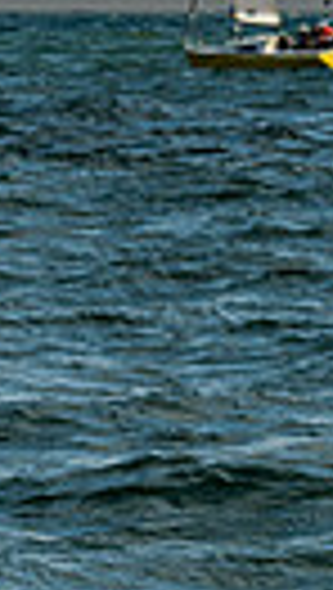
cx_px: -639
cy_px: -73
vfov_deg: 5.2
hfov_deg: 2.9
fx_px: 6509
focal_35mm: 416
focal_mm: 72
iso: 250
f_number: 6.3
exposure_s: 1/500
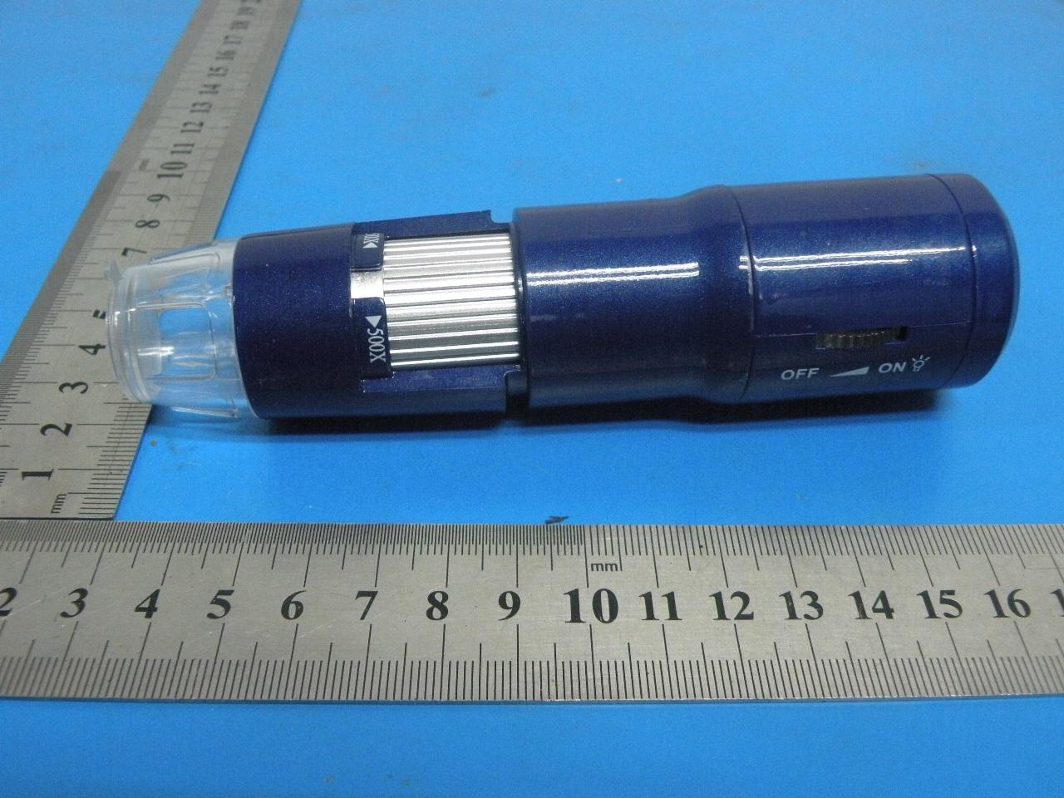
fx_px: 1014
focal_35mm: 33
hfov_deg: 55.4
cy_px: 399
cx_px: 532
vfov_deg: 42.9
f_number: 3.2
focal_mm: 5.8
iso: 400
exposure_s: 1/26.2
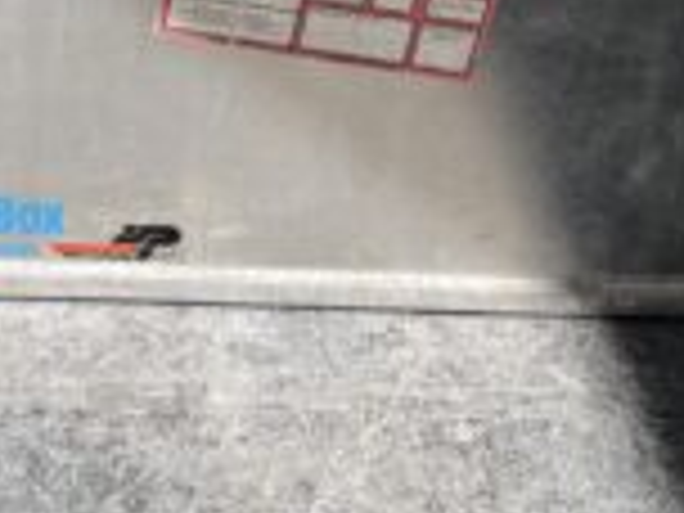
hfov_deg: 19.9
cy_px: -194
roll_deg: +0.5
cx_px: -27
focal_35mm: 95
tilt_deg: -21.1
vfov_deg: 14.7
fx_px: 1877
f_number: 1.78
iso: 80
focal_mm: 6.76
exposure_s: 1/1425
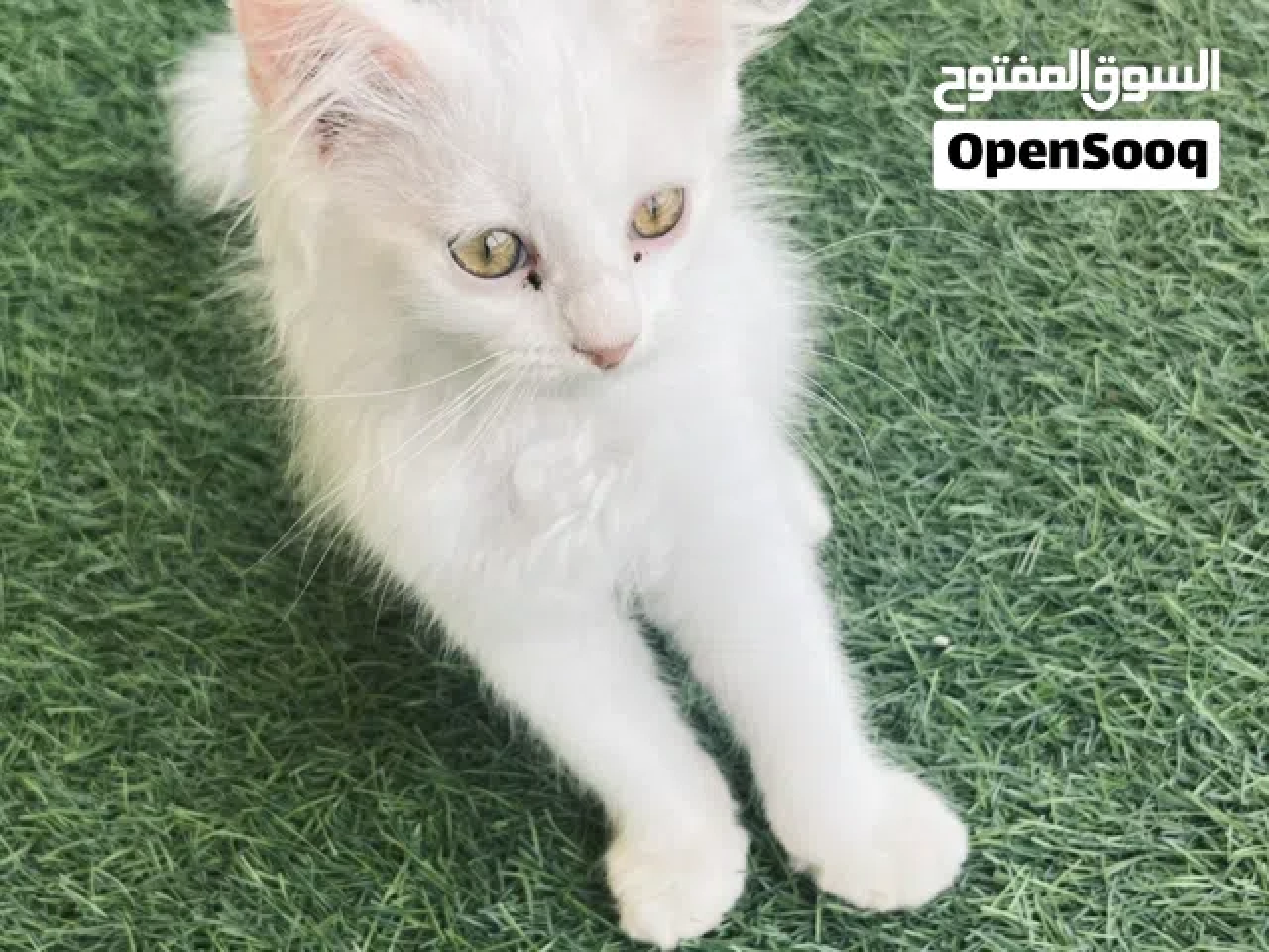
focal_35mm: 26
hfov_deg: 67.3
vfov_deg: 53.1
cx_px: 634
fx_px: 953
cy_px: 476
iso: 50
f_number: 1.6
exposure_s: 1/493
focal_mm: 5.1
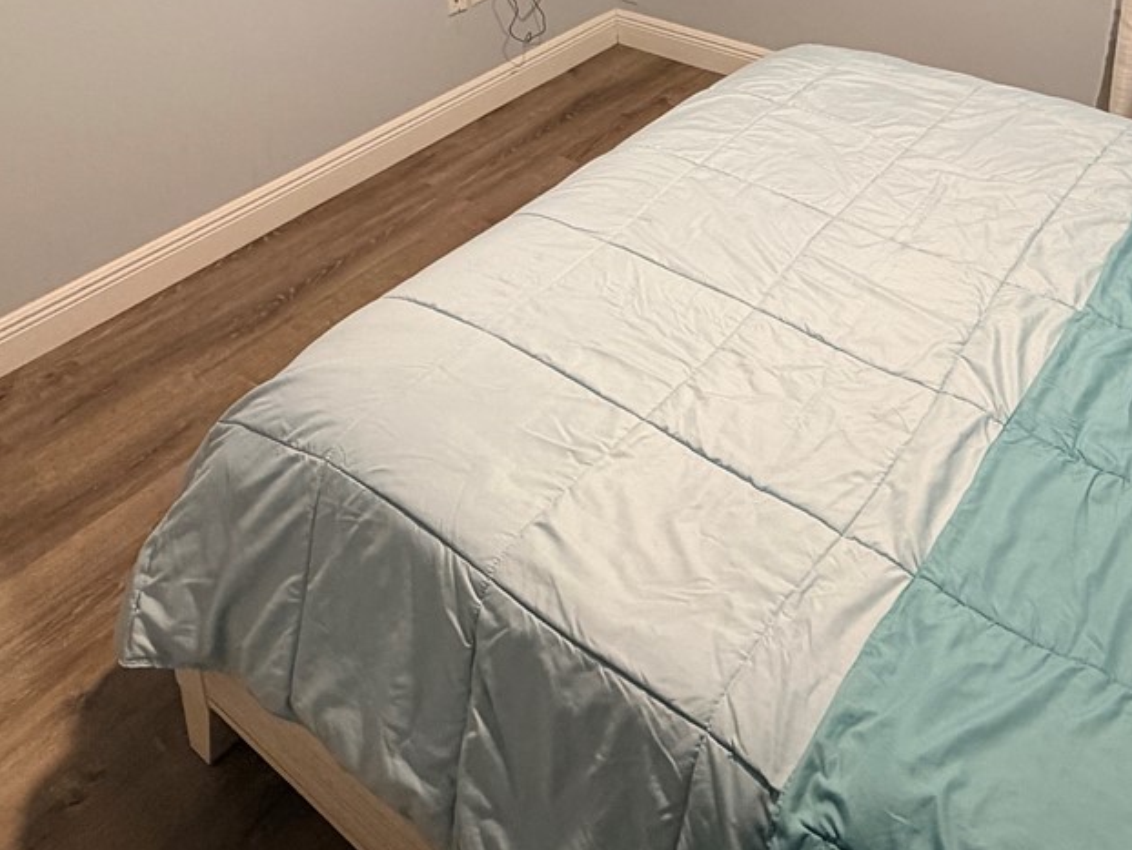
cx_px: 724
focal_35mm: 36
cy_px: -93
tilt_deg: -18.6
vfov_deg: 34.2
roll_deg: +0.5
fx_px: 1178
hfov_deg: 50.7
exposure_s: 1/60
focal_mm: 2.22
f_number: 2.2
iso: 320
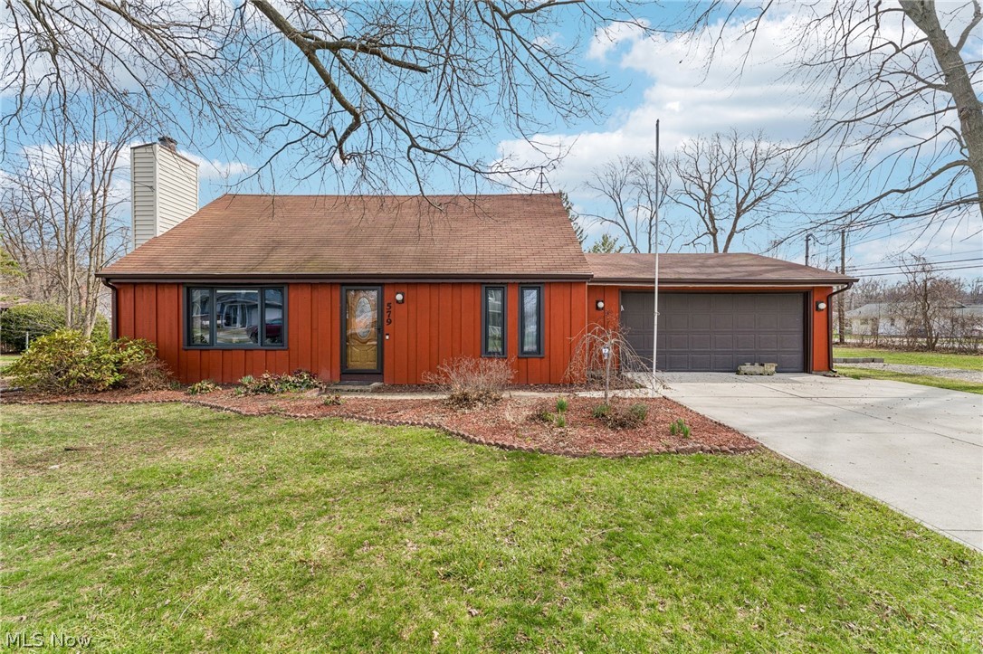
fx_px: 382
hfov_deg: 104.3
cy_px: 327
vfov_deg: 81.2
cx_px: 492
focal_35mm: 14
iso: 200
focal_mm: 14
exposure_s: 1/250
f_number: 8
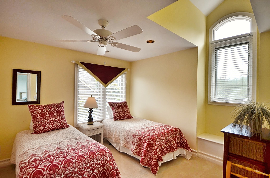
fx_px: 129
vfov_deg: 69.4
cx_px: 135
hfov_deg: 92.6
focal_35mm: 17
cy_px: 89
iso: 280
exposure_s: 1/125
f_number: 5.6
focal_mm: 11.5
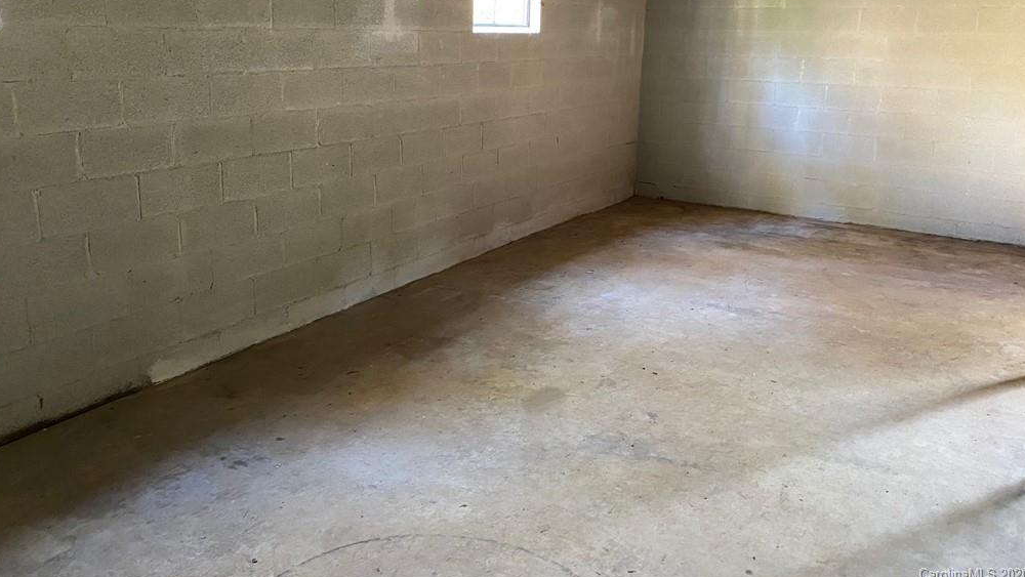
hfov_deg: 66.1
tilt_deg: -12.0
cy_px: 190
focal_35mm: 29
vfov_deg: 39.7
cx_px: 511
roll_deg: -1.8
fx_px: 788
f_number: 1.8
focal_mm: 4.25
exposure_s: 1/30
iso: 640
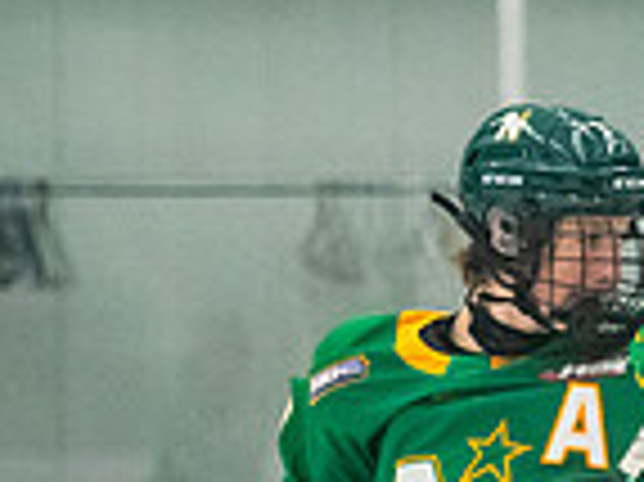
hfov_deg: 2.9
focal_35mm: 676
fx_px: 12566
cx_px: 426
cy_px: 713
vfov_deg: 2.2
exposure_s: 1/800
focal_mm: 105
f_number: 2.8
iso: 3200
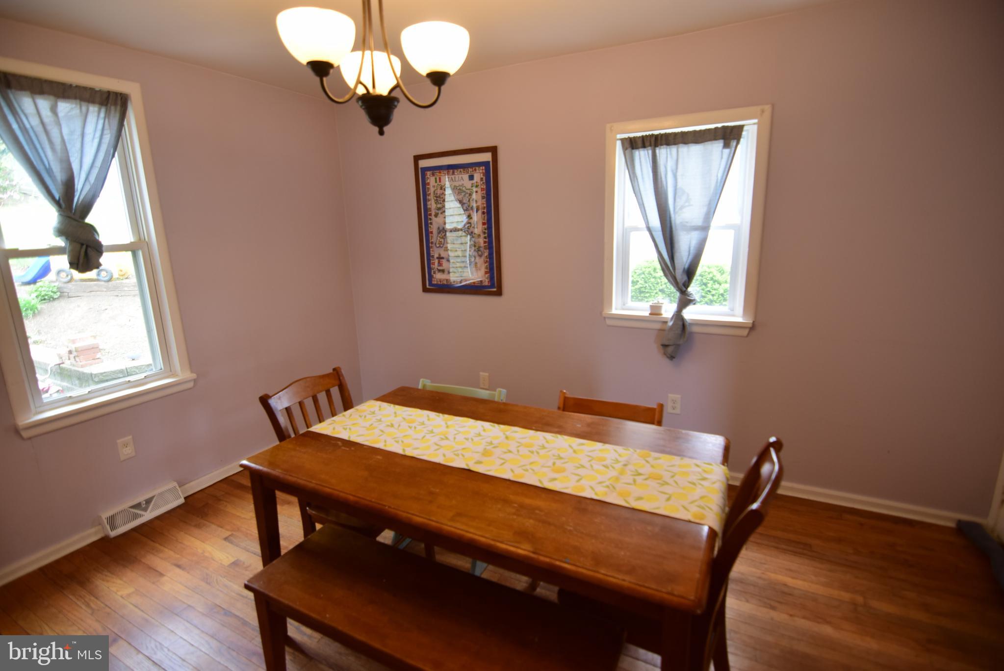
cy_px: 336
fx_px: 460
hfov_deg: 94.9
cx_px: 502
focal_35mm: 16
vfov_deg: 72.2
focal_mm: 11
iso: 250
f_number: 2.8
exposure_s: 1/30
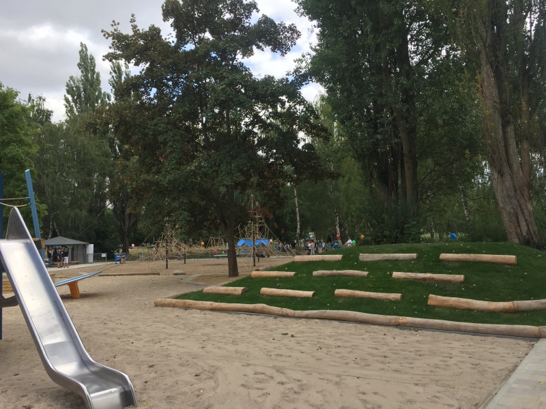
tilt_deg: +3.4
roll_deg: +1.4
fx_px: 457
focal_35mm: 29
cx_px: 273
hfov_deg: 61.7
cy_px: 204
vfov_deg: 48.2
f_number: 2.2
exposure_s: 1/746
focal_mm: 4.15
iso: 32
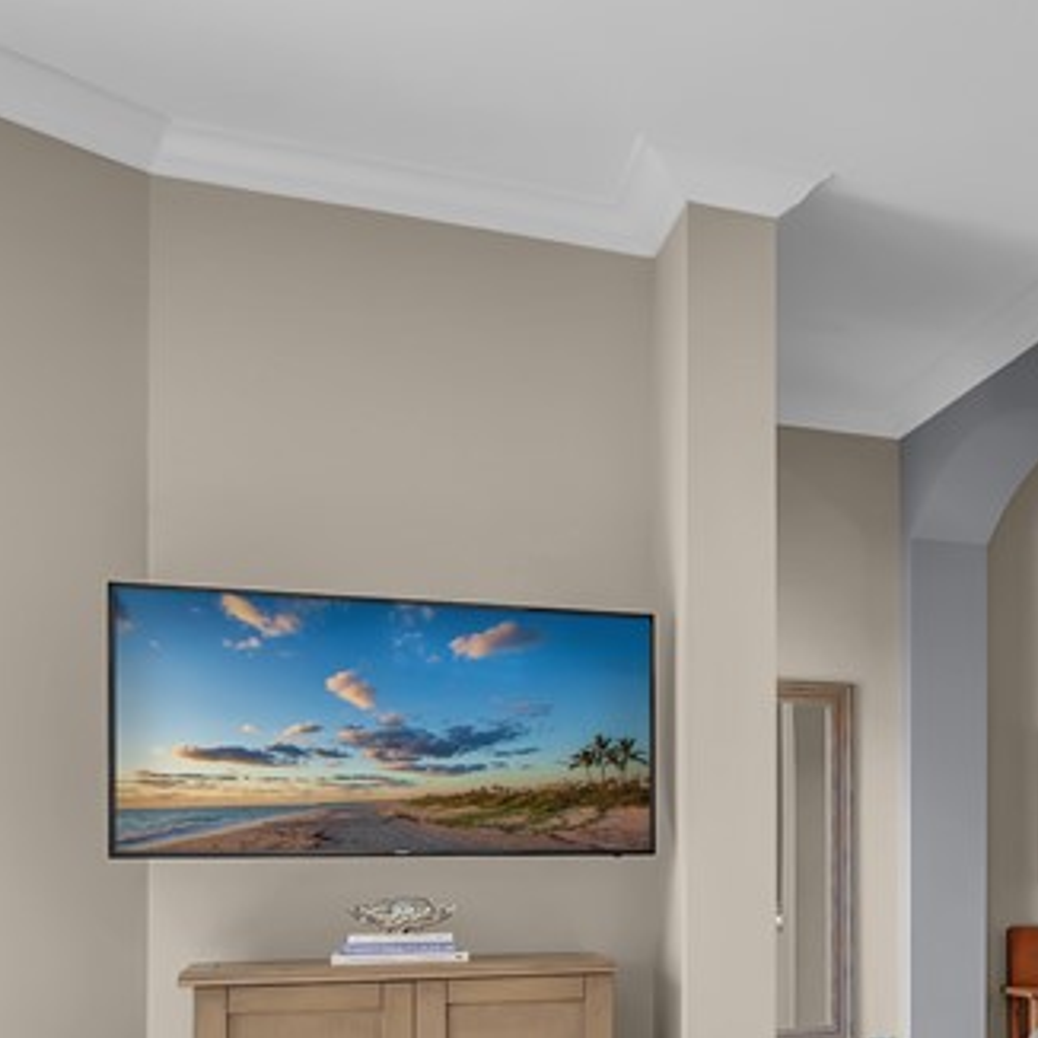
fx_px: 1730
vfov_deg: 32.4
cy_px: 845
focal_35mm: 51
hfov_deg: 23.6
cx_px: 1697
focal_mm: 12
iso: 320
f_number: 6.3
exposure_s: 1/10
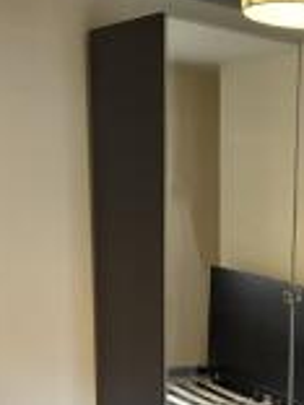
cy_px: 404
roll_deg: -3.2
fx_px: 855
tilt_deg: -12.6
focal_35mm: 73
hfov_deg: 18.5
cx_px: 416
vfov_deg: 25.4
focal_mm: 5.96
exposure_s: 1/60
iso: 125
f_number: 1.6
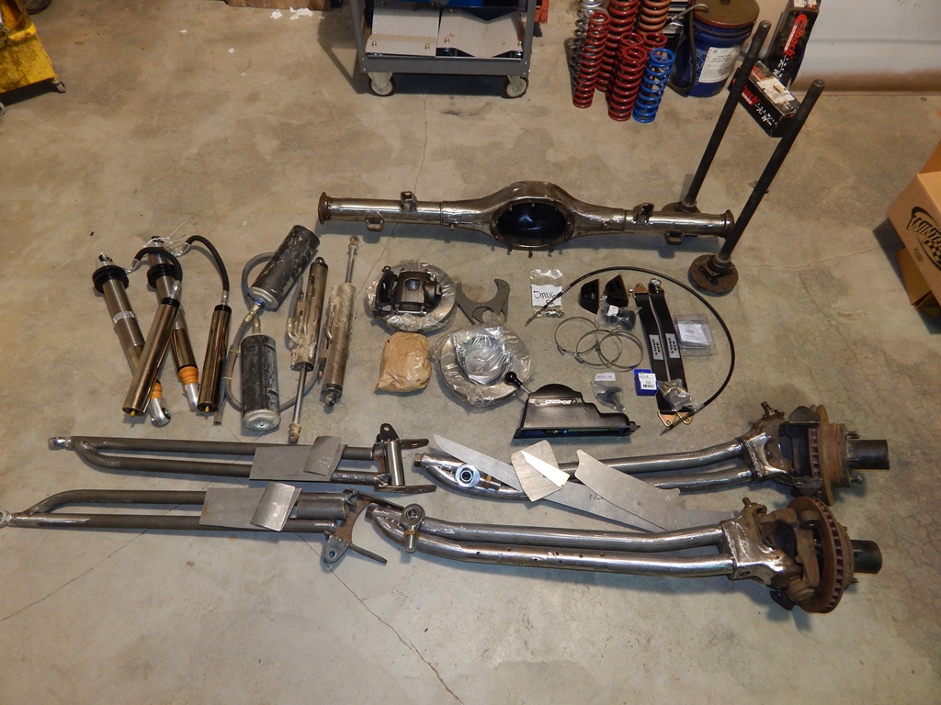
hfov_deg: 76.4
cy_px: 352
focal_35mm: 22
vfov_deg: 61.1
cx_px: 470
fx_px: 598
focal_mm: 4
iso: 200
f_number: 3
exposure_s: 1/30
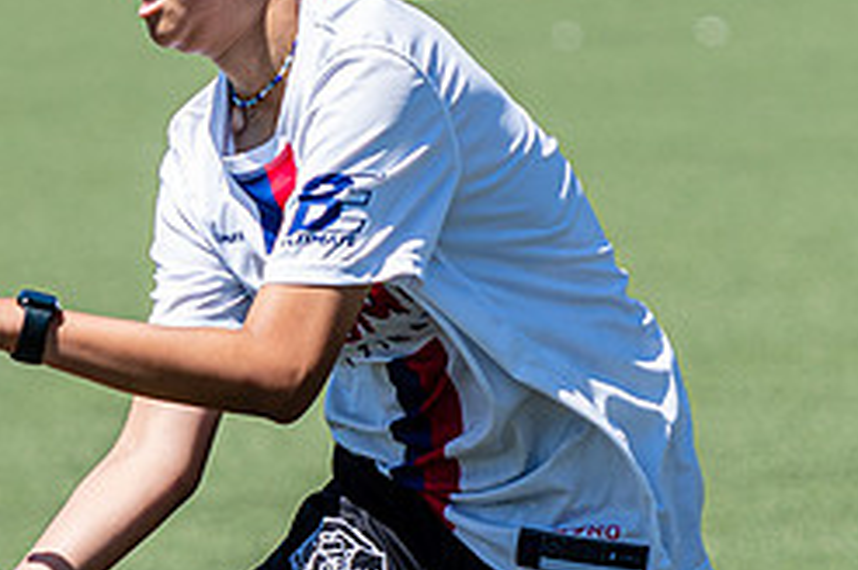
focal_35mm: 614
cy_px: 166
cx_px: 379
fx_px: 14614
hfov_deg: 3.4
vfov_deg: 2.2
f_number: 3.2
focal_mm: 135
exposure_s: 1/1600
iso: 100
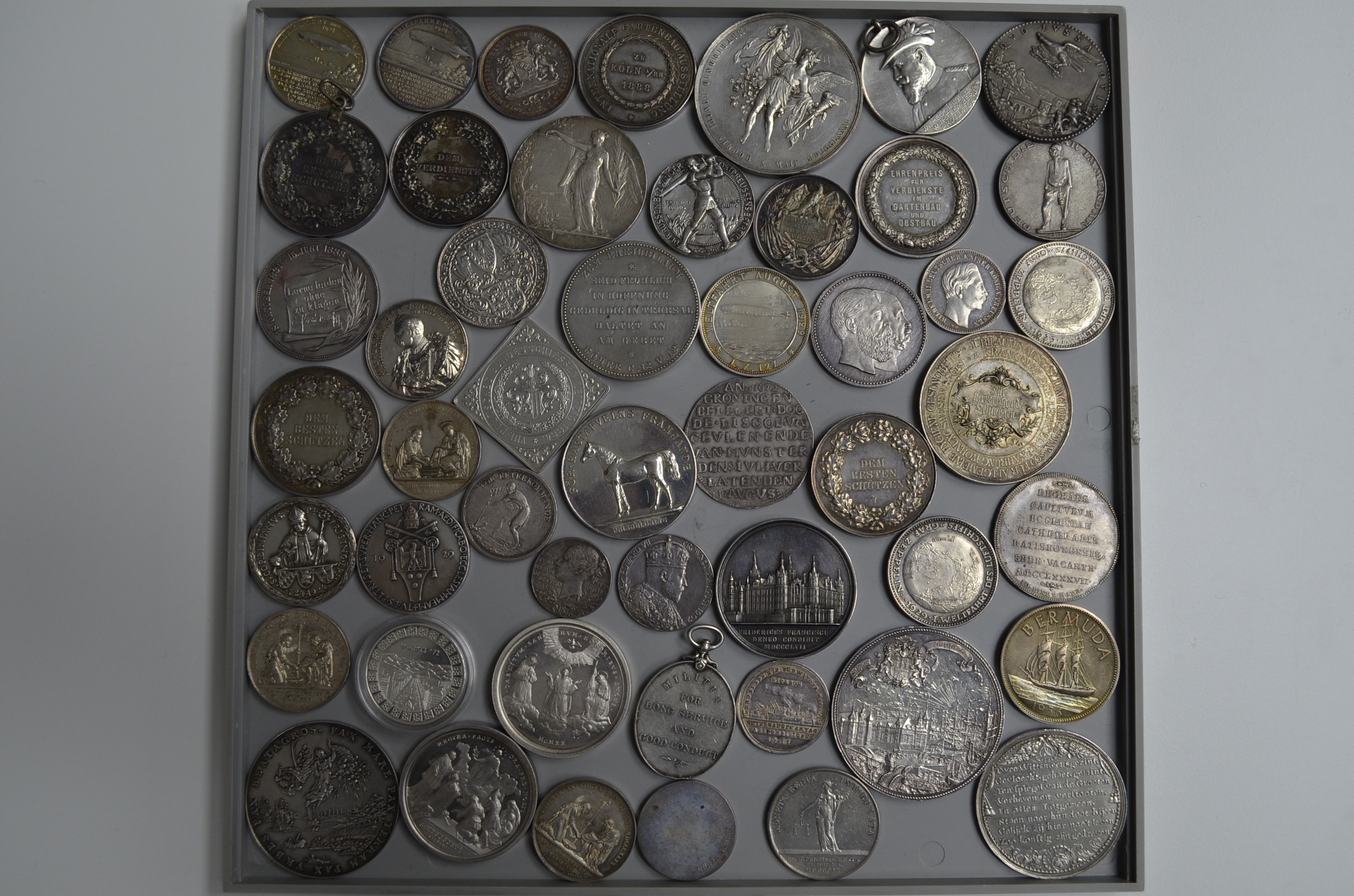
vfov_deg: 39.8
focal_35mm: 33
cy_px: 448
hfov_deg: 57.3
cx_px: 677
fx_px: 1239
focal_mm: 22
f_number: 5
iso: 400
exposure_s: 1/100
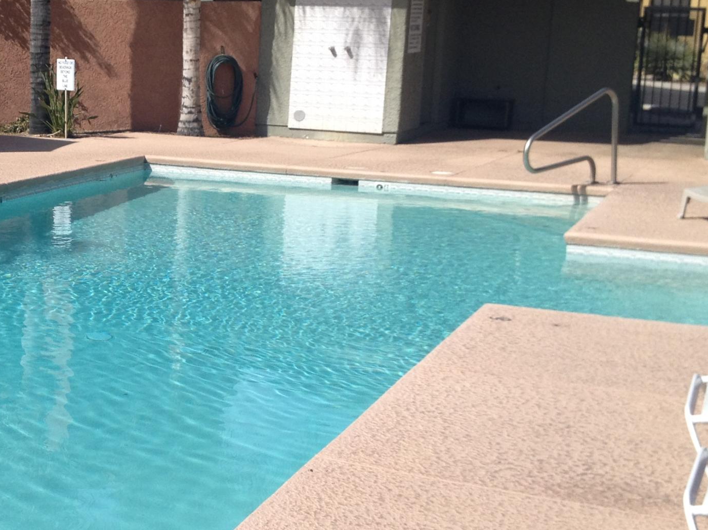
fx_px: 1554
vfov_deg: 19.4
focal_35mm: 76
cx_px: 76
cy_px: 262
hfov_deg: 24.9
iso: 50
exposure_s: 1/1972
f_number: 2.4
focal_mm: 4.28
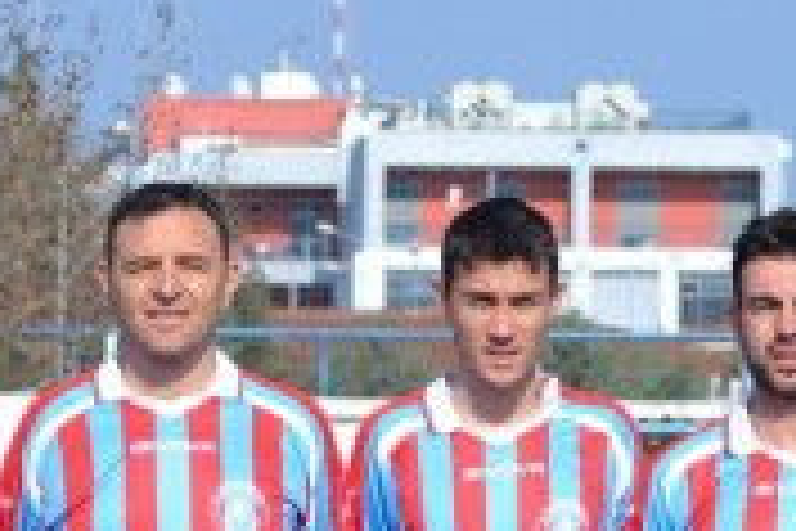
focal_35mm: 380
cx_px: 427
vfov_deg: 3.6
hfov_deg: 5.4
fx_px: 8402
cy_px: 756
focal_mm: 68
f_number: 6.3
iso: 400
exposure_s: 1/1600
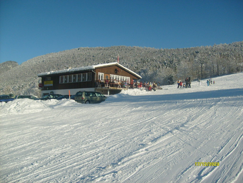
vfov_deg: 40.7
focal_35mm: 35
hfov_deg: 52.6
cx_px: 122
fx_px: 246
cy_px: 92
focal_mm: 5.8
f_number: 7.1
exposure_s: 1/500
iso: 80
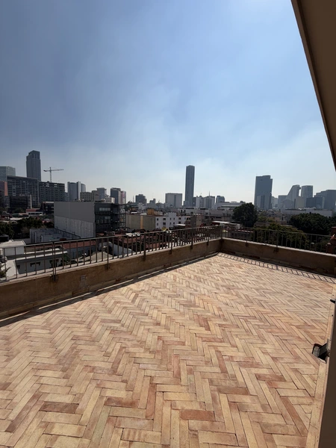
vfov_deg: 102.1
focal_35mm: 14
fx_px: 181
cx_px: 168
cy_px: 224
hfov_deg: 85.7
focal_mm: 2.22
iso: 20
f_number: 2.2
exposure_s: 1/2237
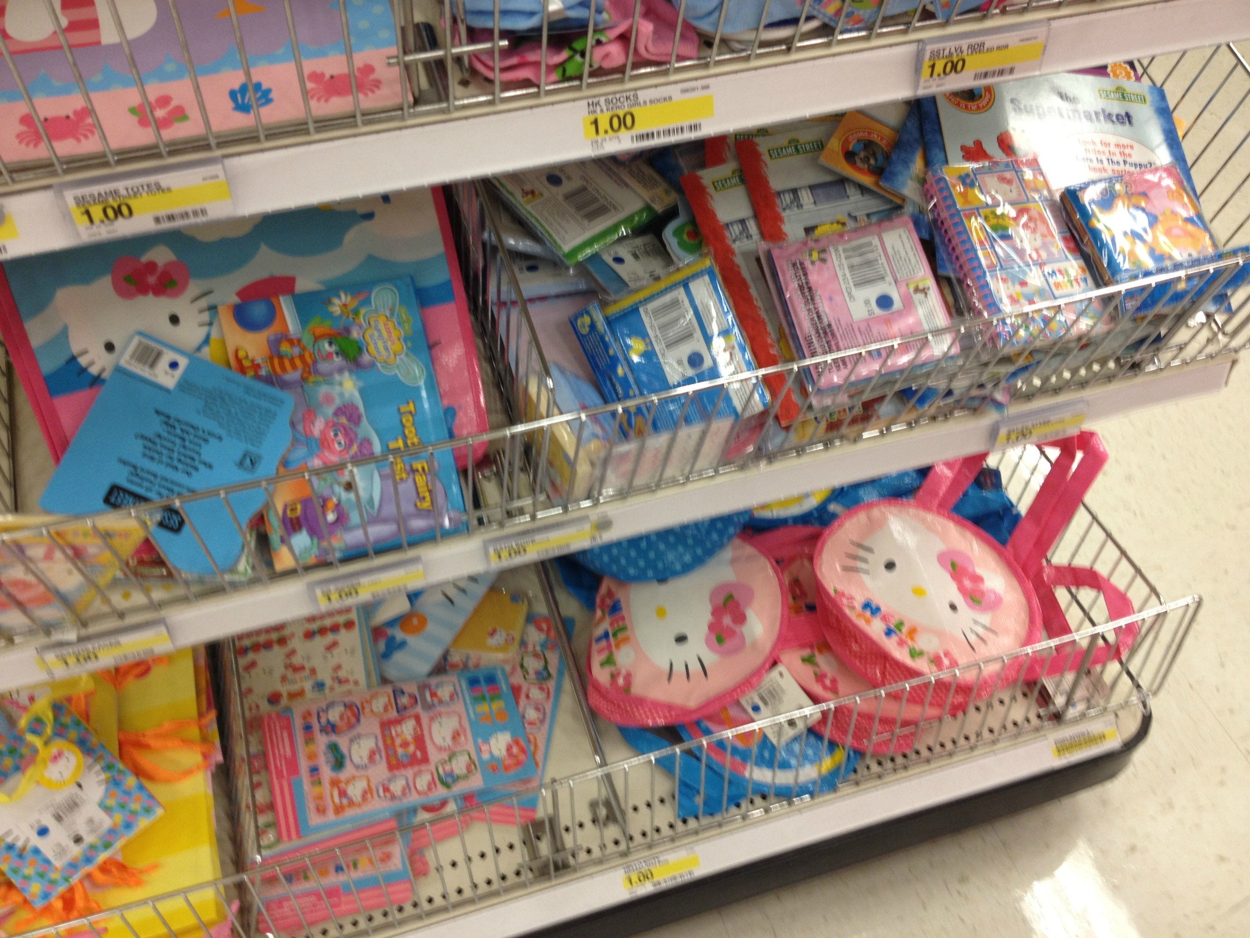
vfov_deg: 40.7
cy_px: 469
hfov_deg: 52.6
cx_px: 625
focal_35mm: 35
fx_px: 1264
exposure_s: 1/20
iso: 64
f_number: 2.4
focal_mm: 4.28
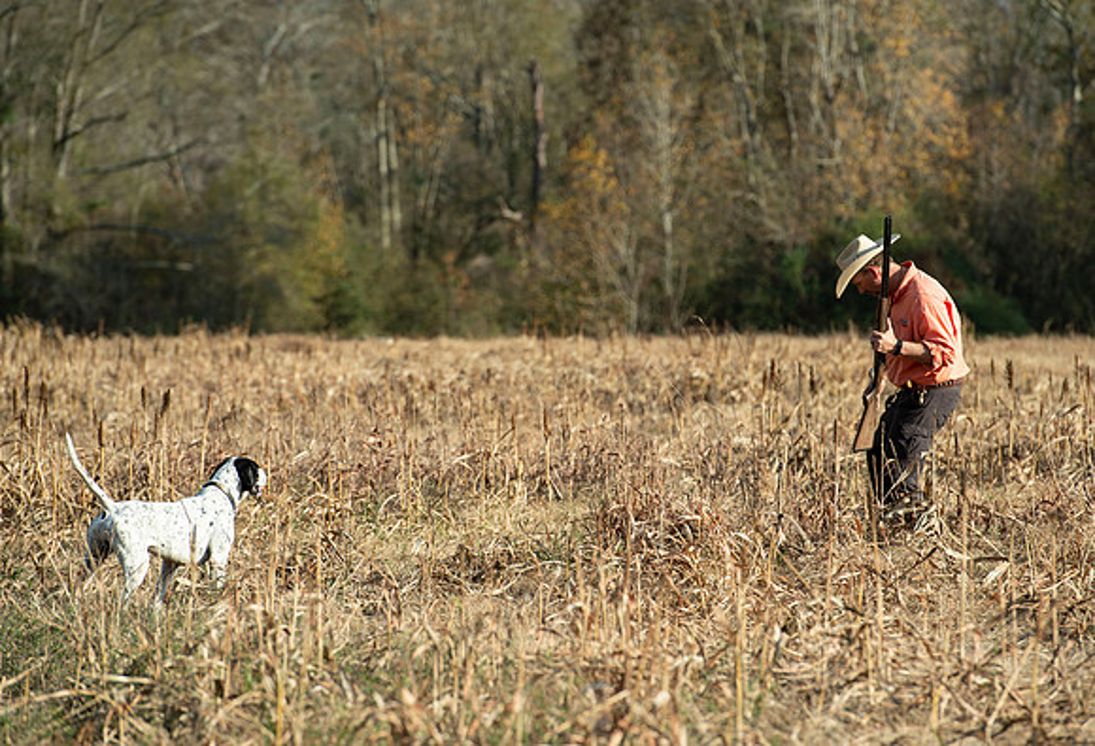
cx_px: 588
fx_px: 7555
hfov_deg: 8.3
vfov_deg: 5.7
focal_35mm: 247
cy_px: 341
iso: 125
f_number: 5.6
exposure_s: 1/500
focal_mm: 200
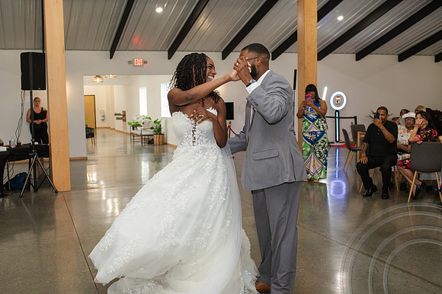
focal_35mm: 40
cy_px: 147
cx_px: 199
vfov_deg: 33.6
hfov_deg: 48.8
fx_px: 486
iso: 800
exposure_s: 1/200
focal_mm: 35
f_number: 3.2
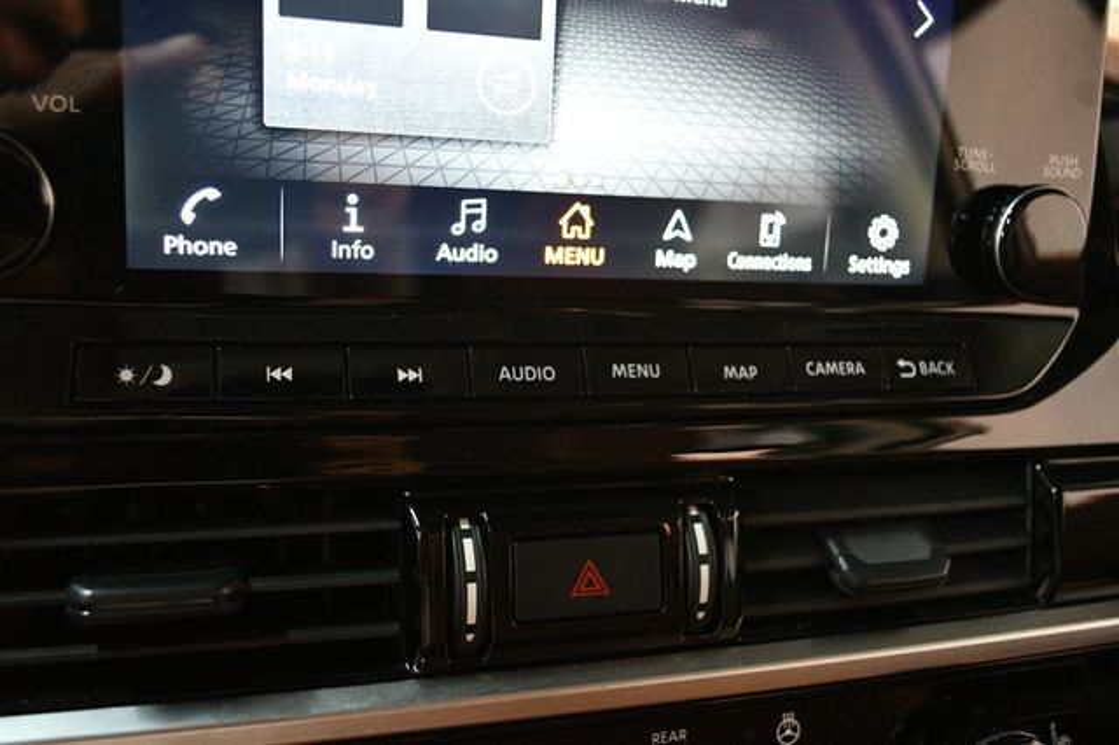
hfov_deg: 57.2
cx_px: 560
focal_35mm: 33
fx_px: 1025
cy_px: 372
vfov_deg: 39.9
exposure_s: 1/60
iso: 5000
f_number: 4
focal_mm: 22
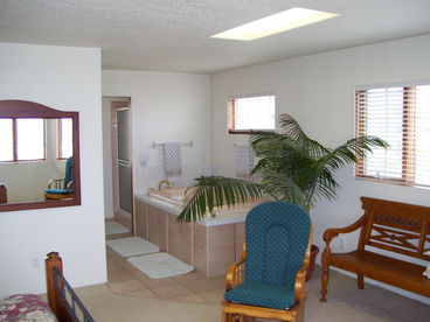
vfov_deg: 39.7
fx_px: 447
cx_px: 215
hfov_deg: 51.4
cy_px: 161
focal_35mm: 36
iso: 100
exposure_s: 1/60
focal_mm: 6
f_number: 2.7
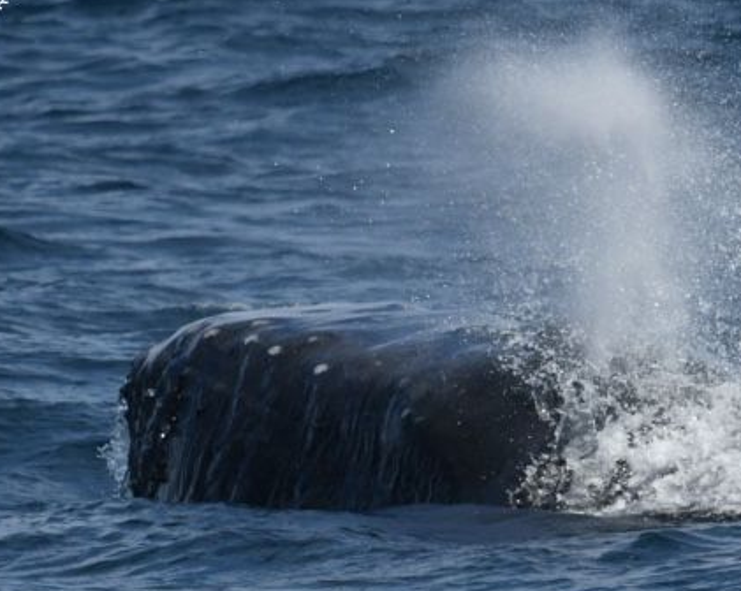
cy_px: 293
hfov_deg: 1.8
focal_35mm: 1071
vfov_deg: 1.4
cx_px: 514
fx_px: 23466
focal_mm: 600
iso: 900
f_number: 6.3
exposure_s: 1/8000
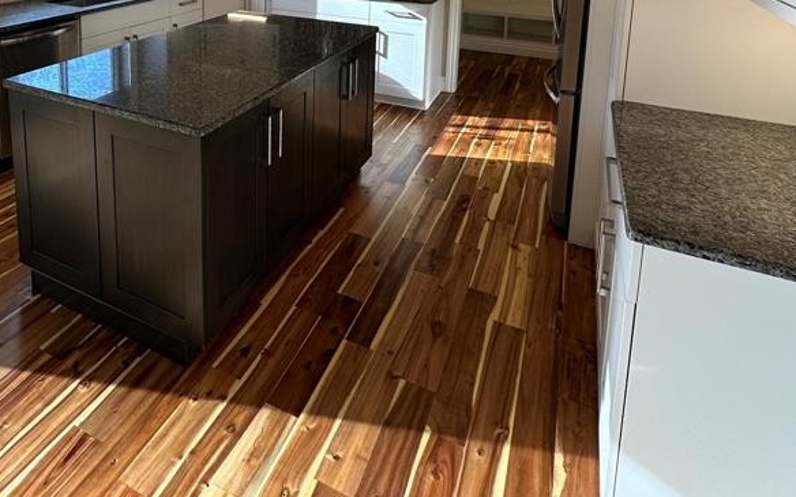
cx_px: 279
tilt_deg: -9.0
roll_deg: -2.6
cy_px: -11
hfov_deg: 68.8
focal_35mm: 26
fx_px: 564
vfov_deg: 40.9
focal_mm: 2.22
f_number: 2.2
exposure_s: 1/120
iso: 80
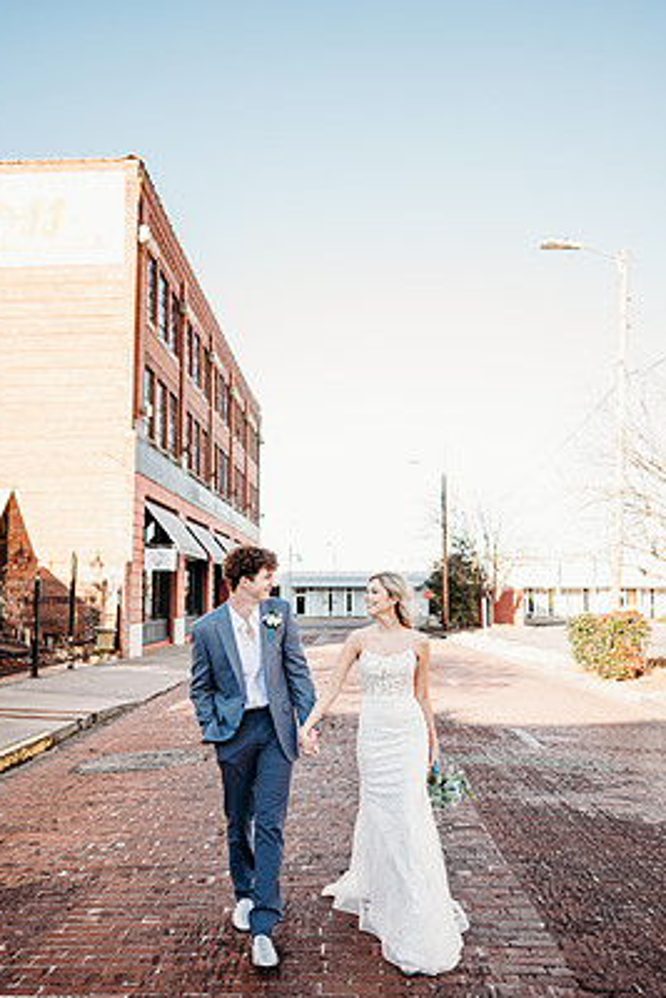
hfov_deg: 47.9
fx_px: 749
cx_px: 299
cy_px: 511
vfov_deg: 67.4
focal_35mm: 27
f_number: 2
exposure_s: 1/400
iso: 100
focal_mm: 24
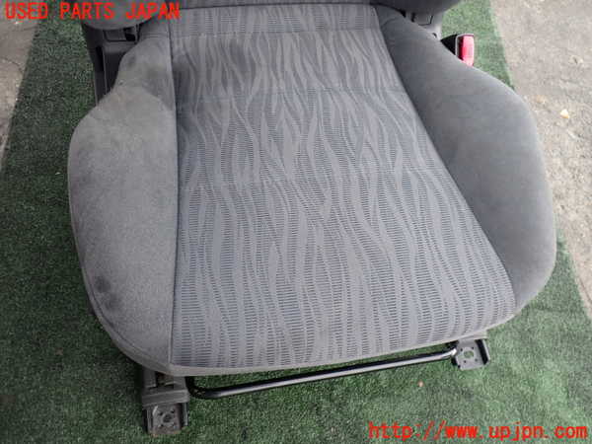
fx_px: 513
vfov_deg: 46.8
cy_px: 222
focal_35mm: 30
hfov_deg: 60.0
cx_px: 296
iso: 160
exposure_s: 1/125
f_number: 2.3
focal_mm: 5.4
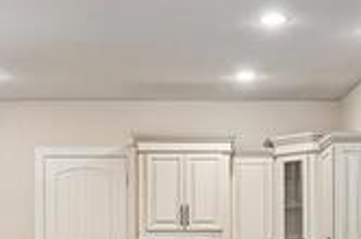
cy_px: 261
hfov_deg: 25.1
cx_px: 157
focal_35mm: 81
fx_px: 811
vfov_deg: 16.3
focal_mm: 21
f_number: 8
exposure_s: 1/13
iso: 400
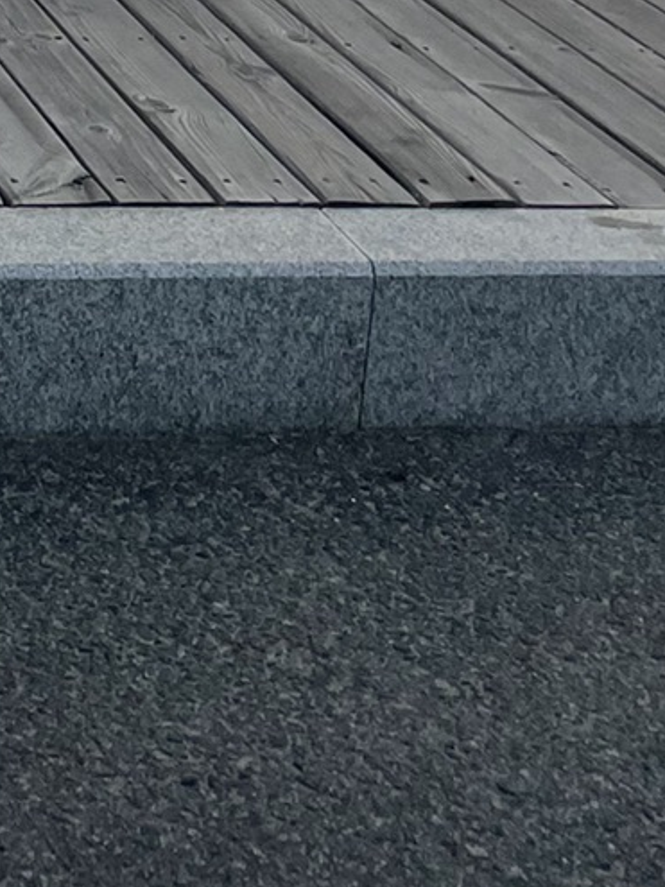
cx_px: 20
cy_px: -591
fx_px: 2691
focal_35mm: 105
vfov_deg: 16.4
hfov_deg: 13.9
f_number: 1.6
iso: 32
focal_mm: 4.2
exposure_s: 1/410
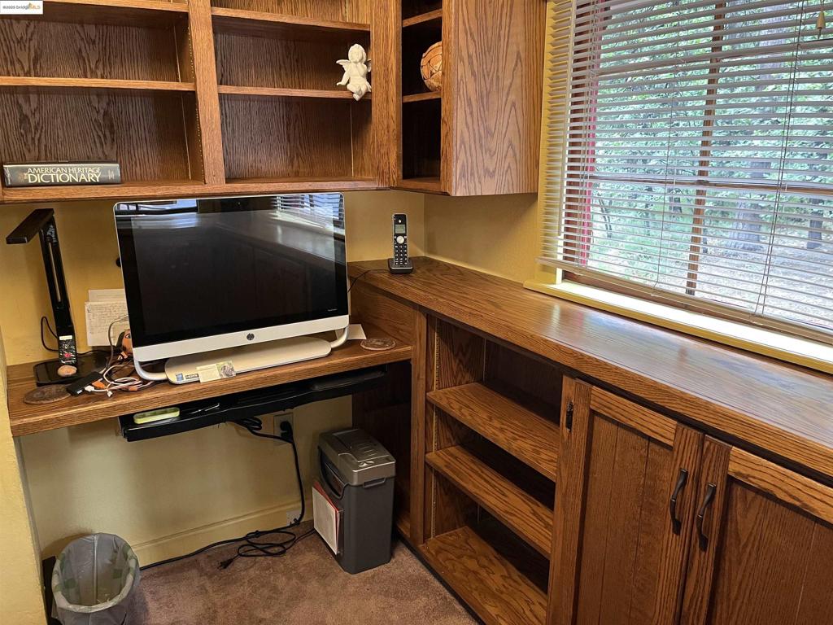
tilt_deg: -15.7
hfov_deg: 67.3
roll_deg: +0.6
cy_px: 312
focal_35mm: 26
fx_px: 626
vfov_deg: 53.1
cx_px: 416
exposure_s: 1/60
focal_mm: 5.1
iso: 320
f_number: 1.6
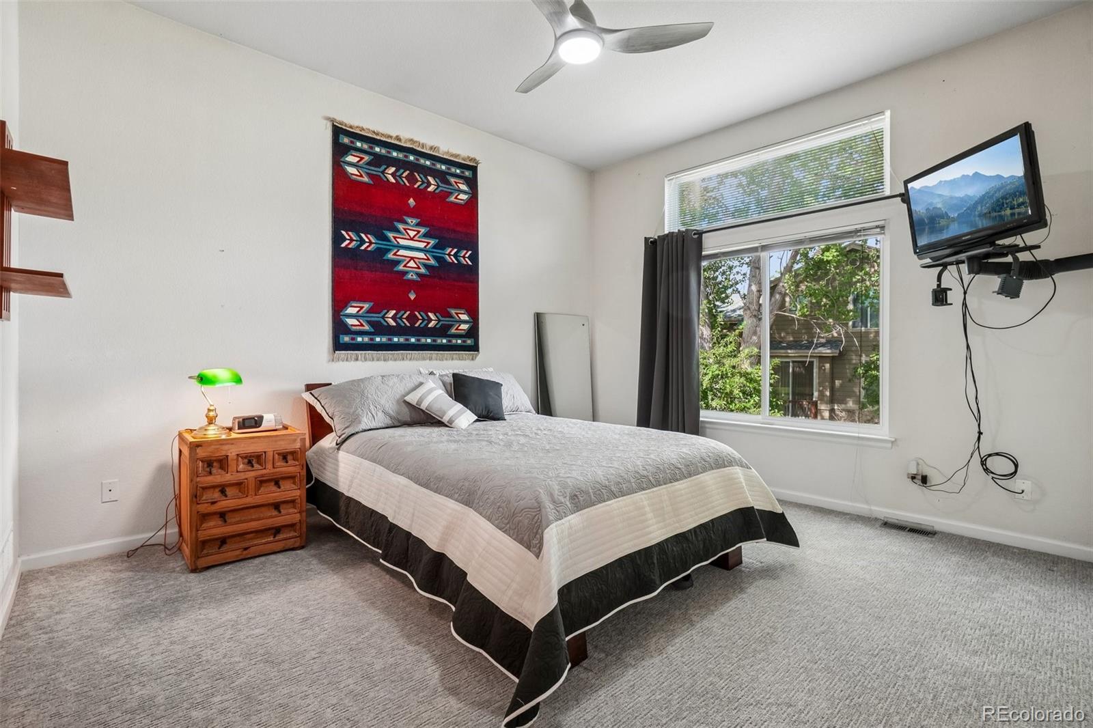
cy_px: 364
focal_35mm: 15
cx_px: 546
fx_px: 455
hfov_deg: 100.4
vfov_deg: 77.3
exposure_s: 1/20
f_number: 8
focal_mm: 10
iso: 400
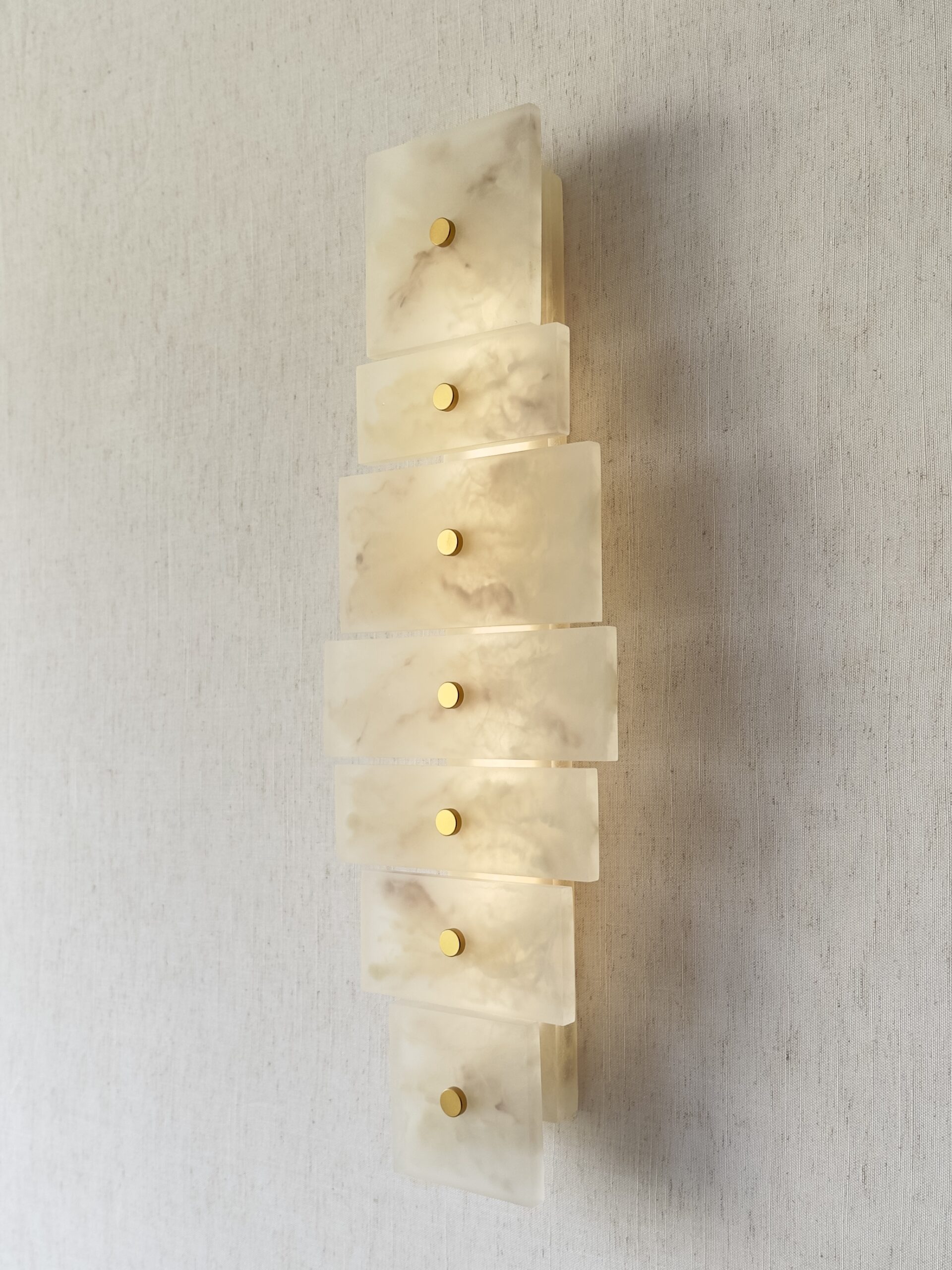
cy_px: 635
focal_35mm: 24
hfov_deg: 56.8
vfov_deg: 71.6
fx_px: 880
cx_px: 476
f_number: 1.78
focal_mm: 6.86
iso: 80
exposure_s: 1/374
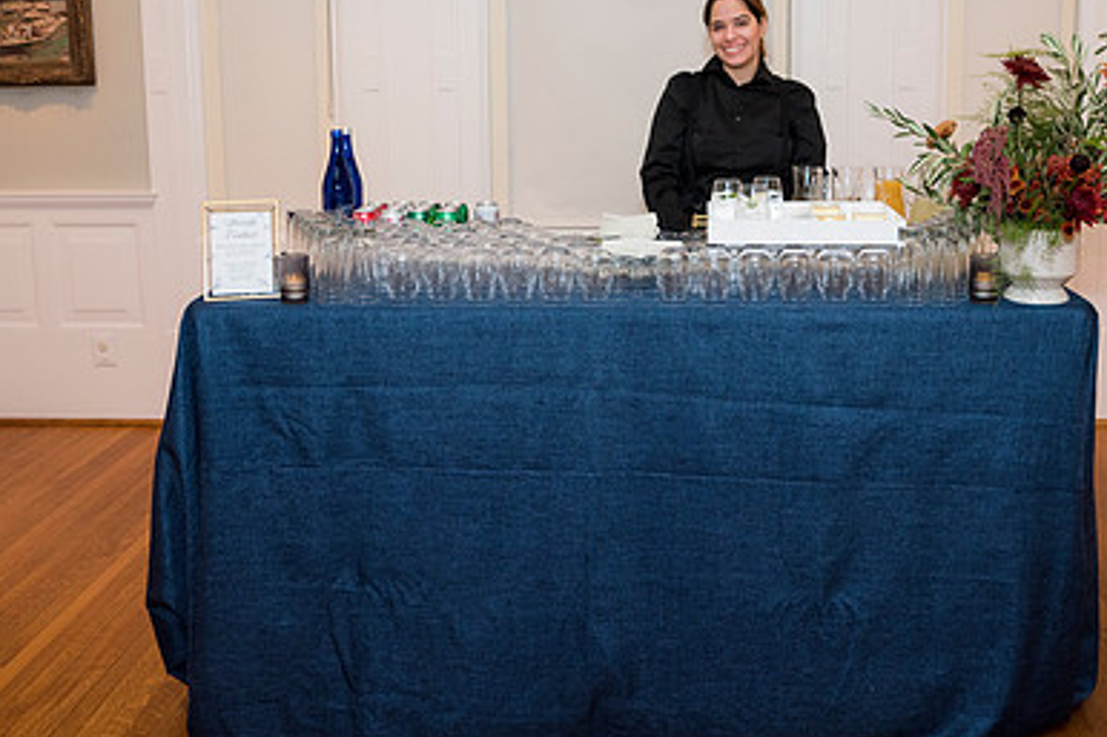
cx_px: 660
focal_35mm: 38
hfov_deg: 50.4
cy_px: 248
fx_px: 1168
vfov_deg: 34.7
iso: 800
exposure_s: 1/125
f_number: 5
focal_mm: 24
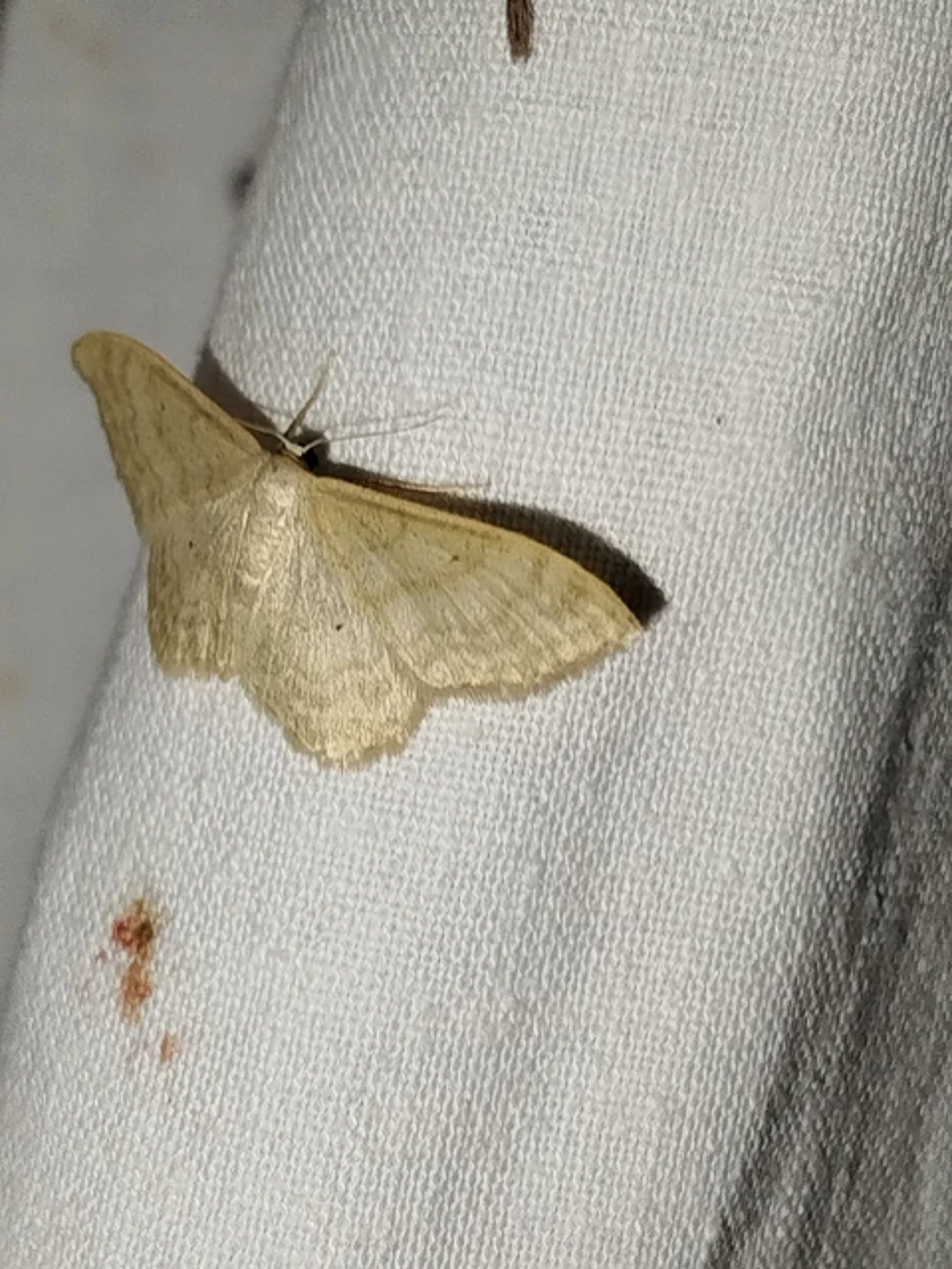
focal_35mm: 91
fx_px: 3337
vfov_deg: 21.5
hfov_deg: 16.2
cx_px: 476
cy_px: 634
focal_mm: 5.31
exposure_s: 1/50
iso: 80
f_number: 1.7
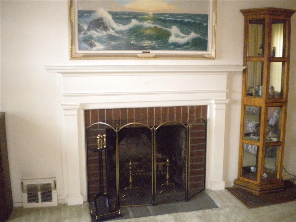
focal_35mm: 35
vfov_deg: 40.7
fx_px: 299
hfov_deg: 52.6
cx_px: 148
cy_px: 111
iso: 1600
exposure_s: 1/30
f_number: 3.1
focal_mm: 6.3
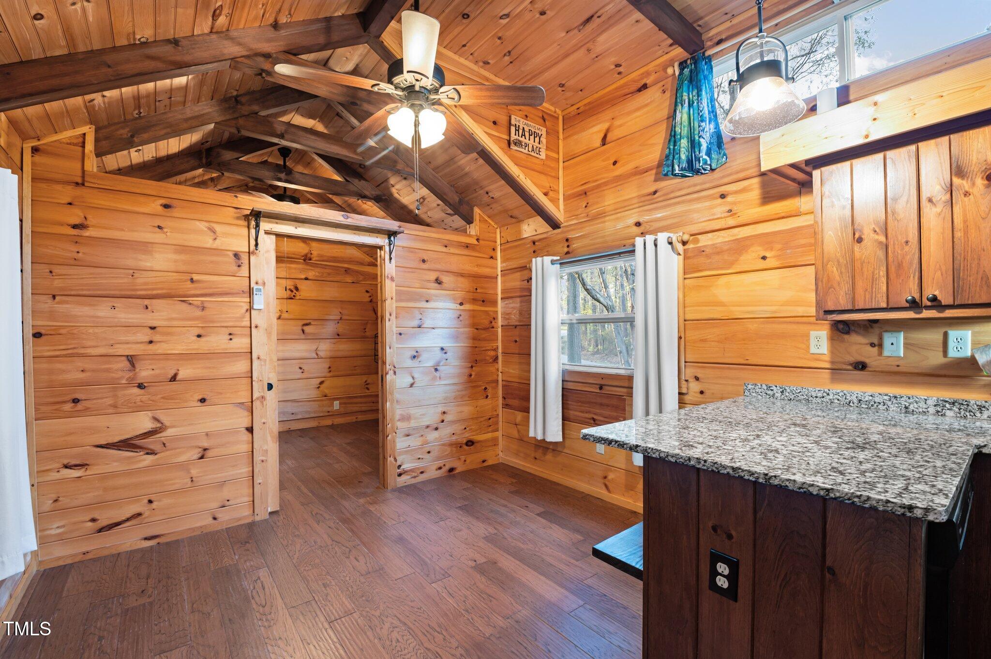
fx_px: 413
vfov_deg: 77.2
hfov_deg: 100.4
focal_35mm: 15
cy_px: 330
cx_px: 496
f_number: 7.1
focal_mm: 15
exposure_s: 1/3
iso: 400
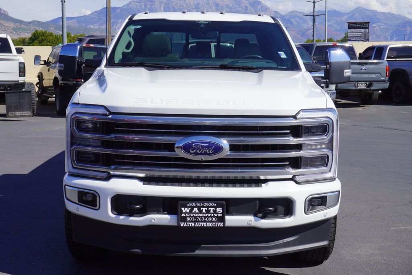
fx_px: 653
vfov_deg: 23.8
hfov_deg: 35.0
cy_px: 138
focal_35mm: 57
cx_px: 206
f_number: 11
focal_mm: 38
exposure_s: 1/160
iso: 100
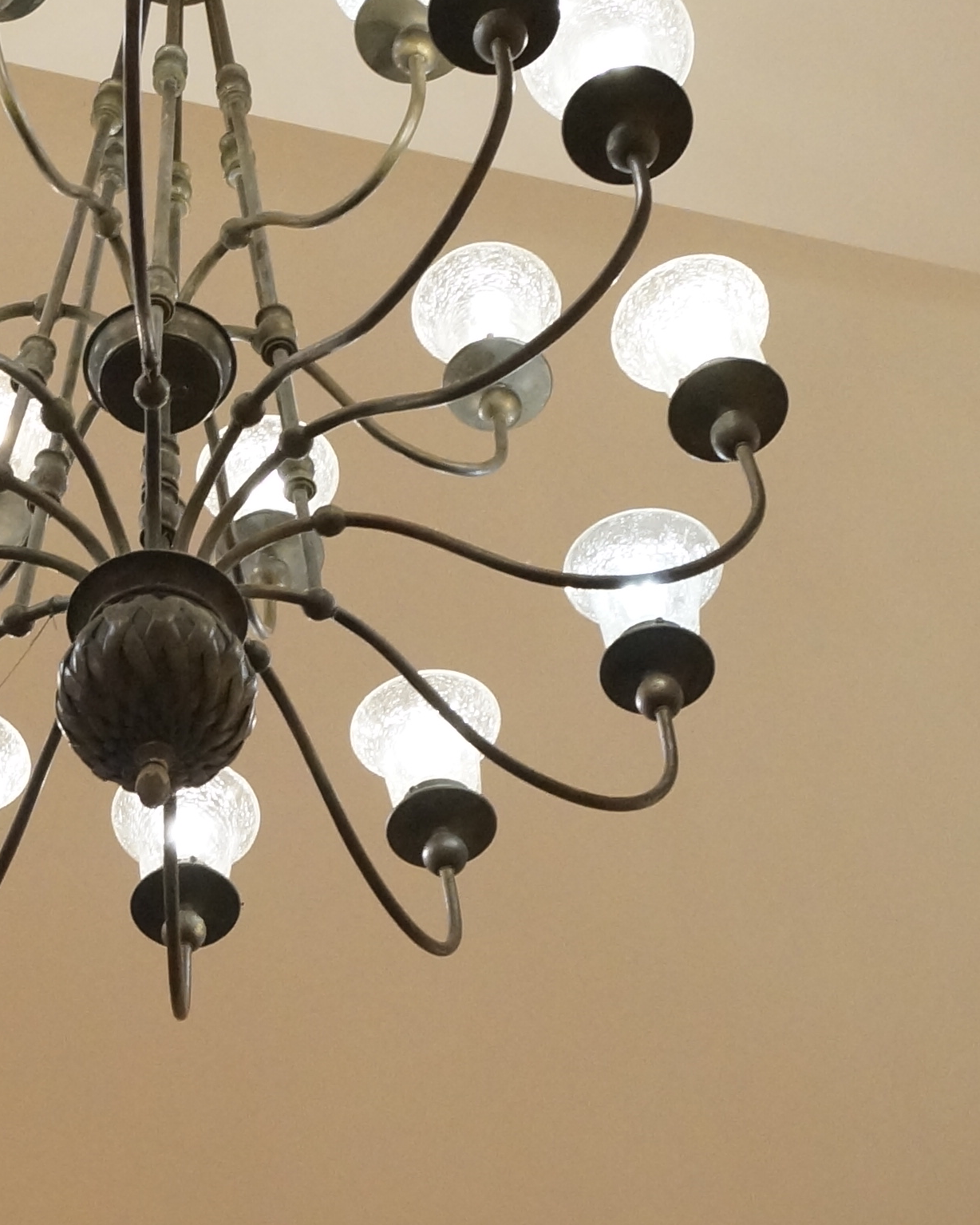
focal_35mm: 90
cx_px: 150
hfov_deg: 16.9
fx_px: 3263
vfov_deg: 21.2
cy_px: 788
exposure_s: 1/60
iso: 1600
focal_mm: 20
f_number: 4
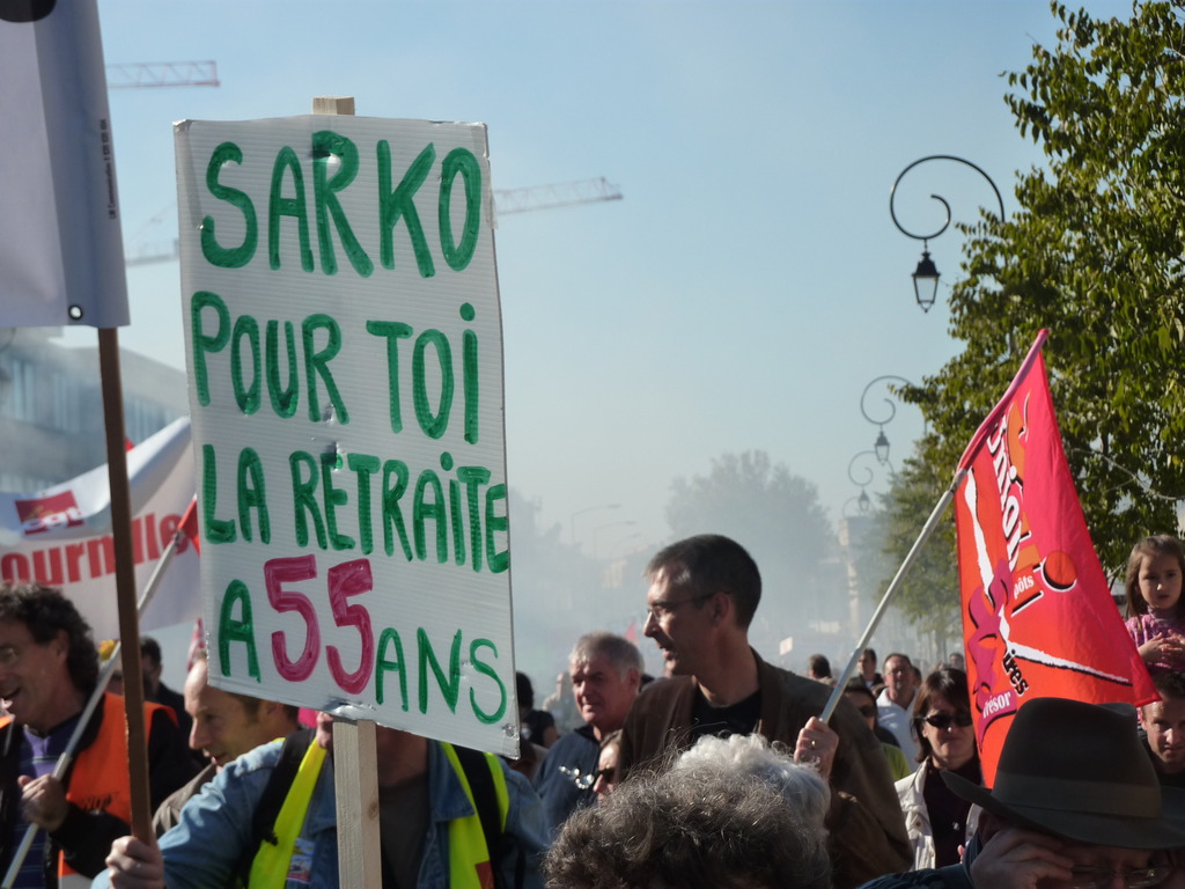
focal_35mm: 90
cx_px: 592
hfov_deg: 21.8
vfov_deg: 16.4
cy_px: 444
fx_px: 3081
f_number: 5
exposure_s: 1/640
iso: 125
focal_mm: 14.7
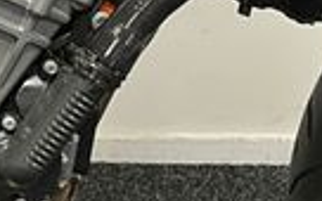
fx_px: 1141
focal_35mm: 130
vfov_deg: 9.9
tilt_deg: -14.9
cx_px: -220
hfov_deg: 14.5
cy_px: -47
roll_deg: +0.3
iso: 400
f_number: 1.6
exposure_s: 1/50
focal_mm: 5.1
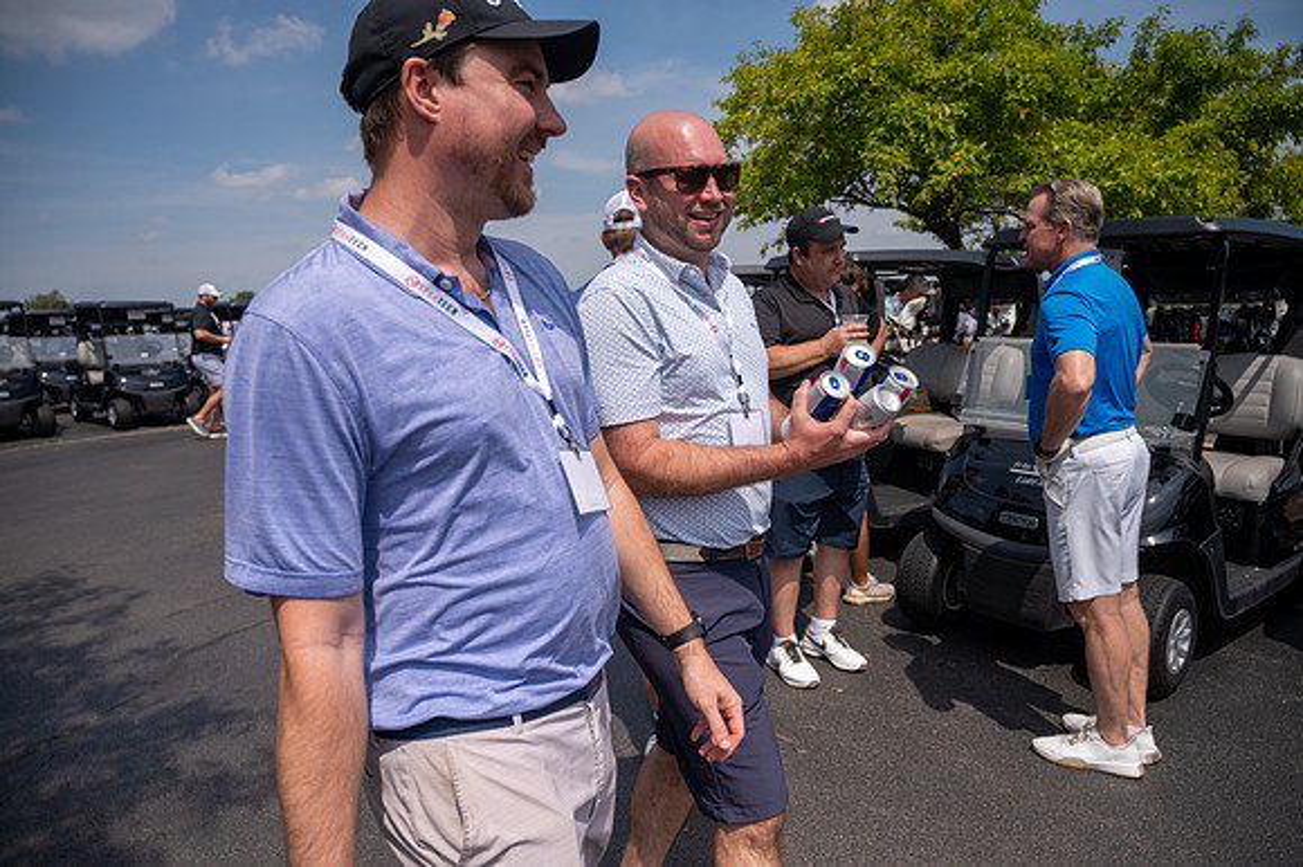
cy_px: 434
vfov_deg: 53.1
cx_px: 652
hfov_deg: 73.8
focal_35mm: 24
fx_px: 868
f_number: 4
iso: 250
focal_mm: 24
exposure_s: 1/4000
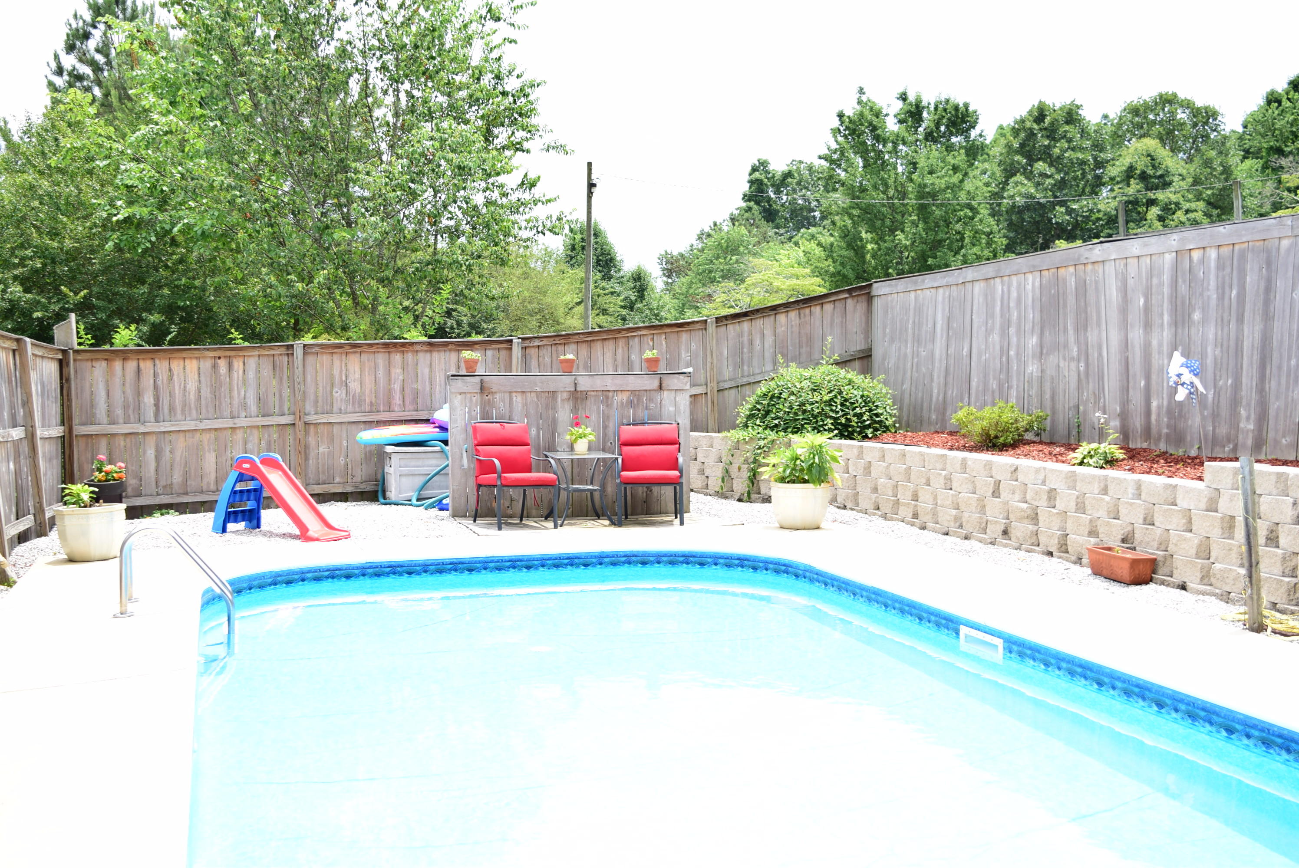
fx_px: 1408
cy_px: 434
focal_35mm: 39
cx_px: 650
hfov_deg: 49.5
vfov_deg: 34.3
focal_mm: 26
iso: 100
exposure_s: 1/200
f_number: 5
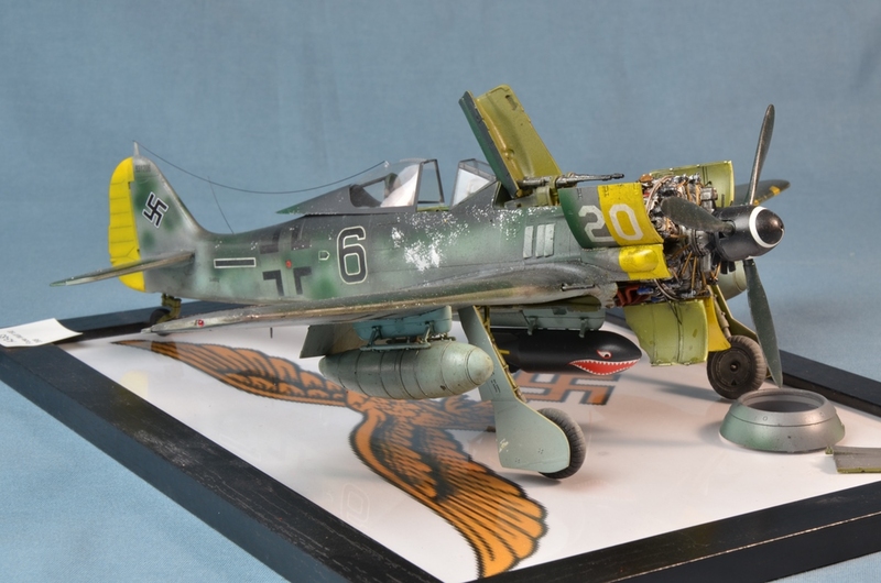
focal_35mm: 78
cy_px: 292
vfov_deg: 17.4
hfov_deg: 26.0
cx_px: 440
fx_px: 1905
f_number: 18
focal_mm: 52
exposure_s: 1/2
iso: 200
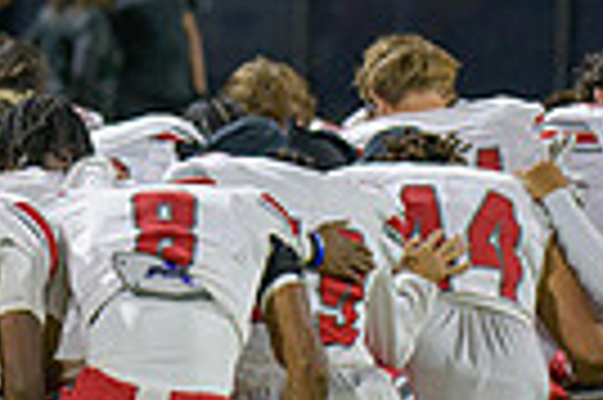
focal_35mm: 629
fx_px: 10523
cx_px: -54
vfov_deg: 2.2
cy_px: 236
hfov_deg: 3.3
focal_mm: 145
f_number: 2.8
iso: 1250
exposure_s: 1/250
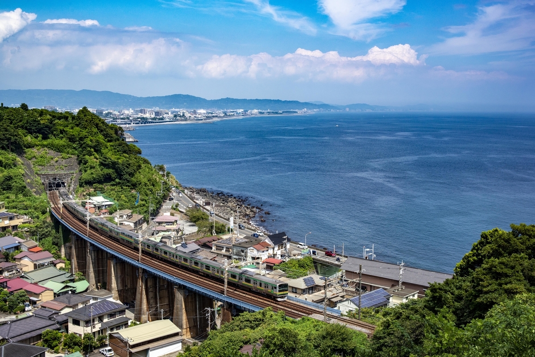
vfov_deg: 30.5
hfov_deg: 44.5
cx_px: 268
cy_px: 178
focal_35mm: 44
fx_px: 654
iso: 500
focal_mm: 44
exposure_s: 1/800
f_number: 11
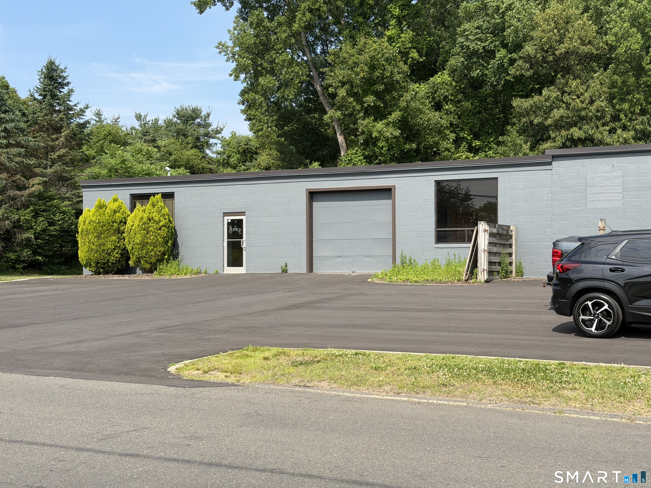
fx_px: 903
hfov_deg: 39.7
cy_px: 244
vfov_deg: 30.3
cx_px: 326
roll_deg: +0.2
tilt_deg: +0.9
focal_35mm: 48
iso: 64
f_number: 1.78
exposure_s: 1/2976
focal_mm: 6.76
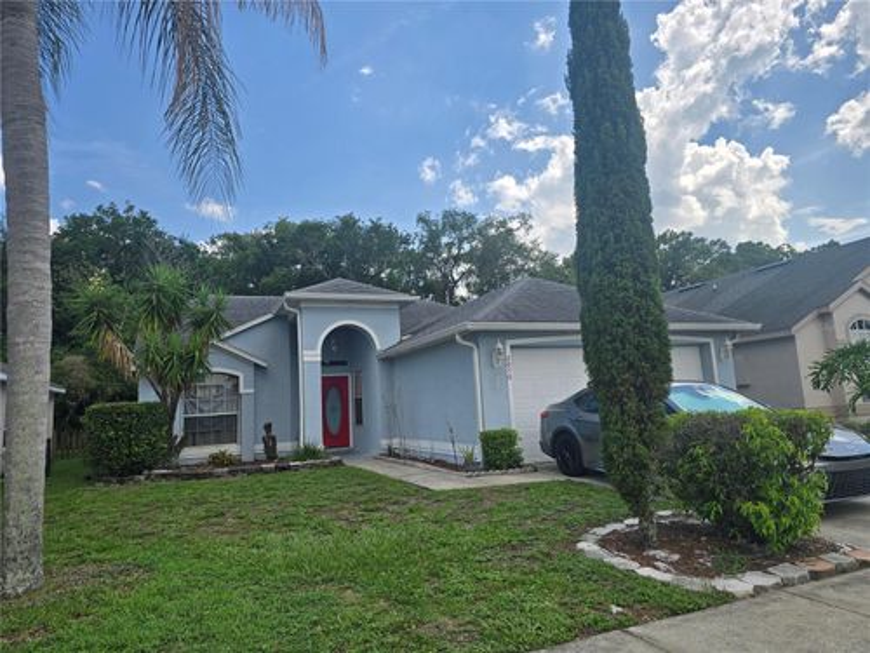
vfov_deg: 58.9
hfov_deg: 73.9
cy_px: 326
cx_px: 435
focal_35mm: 23
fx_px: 578
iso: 12
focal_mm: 6.3
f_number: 1.7
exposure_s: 1/854
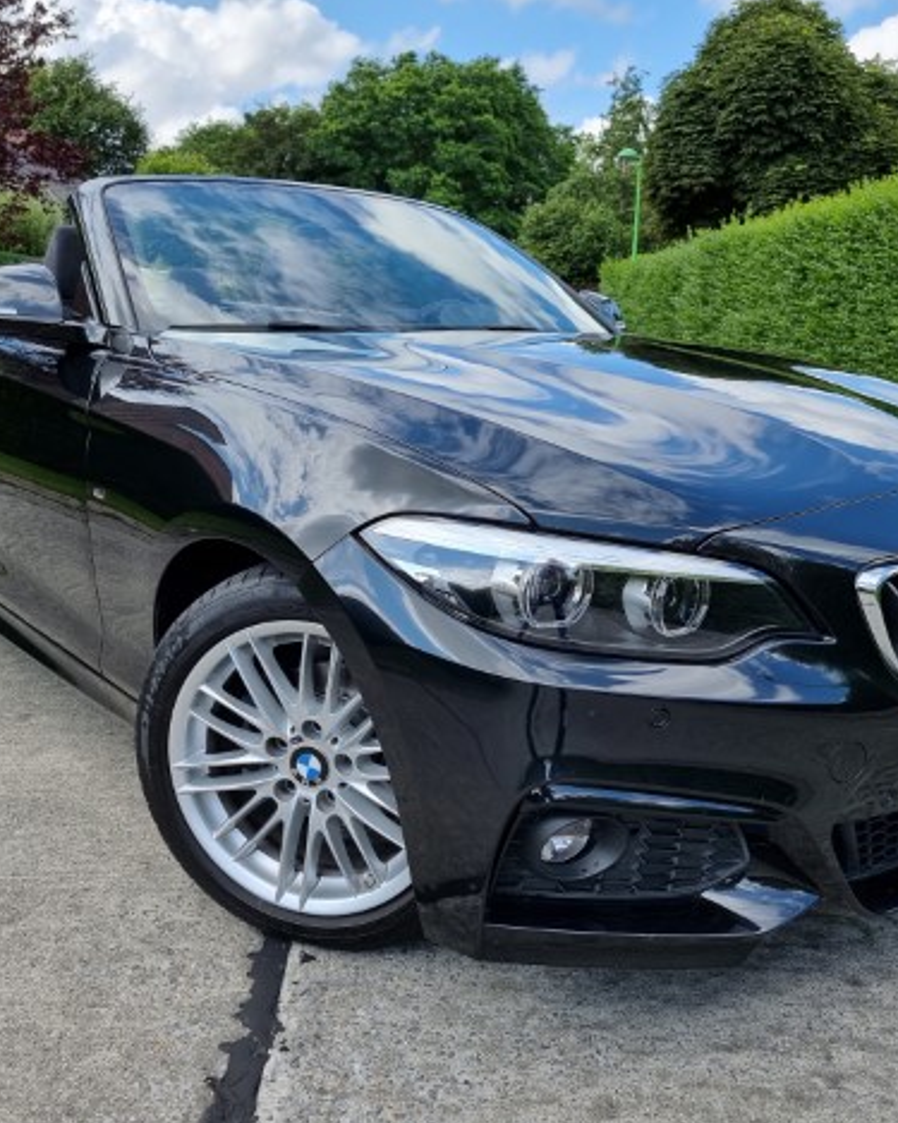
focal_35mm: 32
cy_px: 570
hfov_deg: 45.8
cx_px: 460
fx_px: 1063
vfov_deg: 55.7
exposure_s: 1/488
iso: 50
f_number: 1.8
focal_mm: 6.7
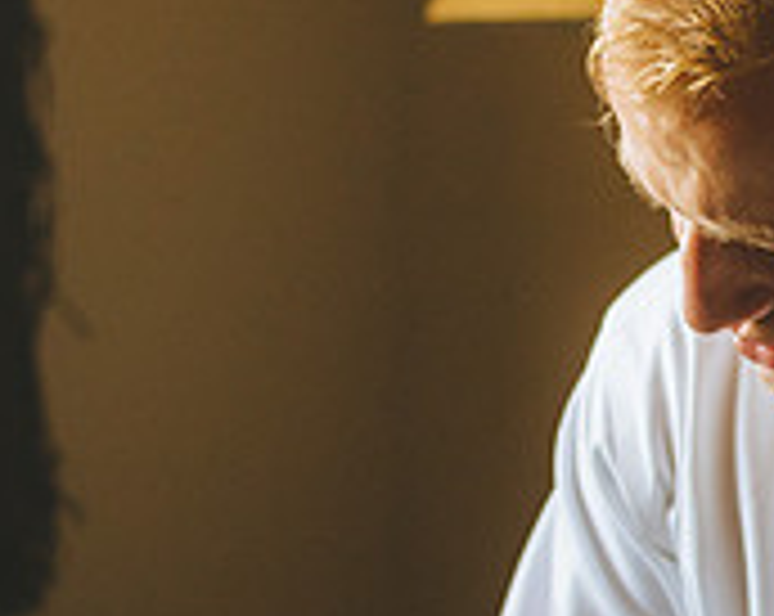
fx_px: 4414
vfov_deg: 8.0
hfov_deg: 10.0
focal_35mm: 193
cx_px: 606
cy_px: 520
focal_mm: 50
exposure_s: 1/250
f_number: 2.8
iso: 1600
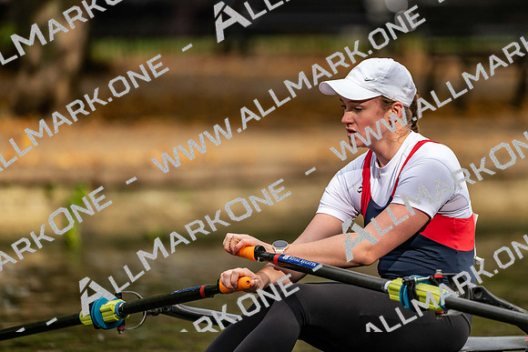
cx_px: 264
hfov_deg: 5.2
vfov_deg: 3.4
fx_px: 5868
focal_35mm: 400
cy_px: 176
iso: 1600
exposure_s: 1/2500
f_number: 4.5
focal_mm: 400
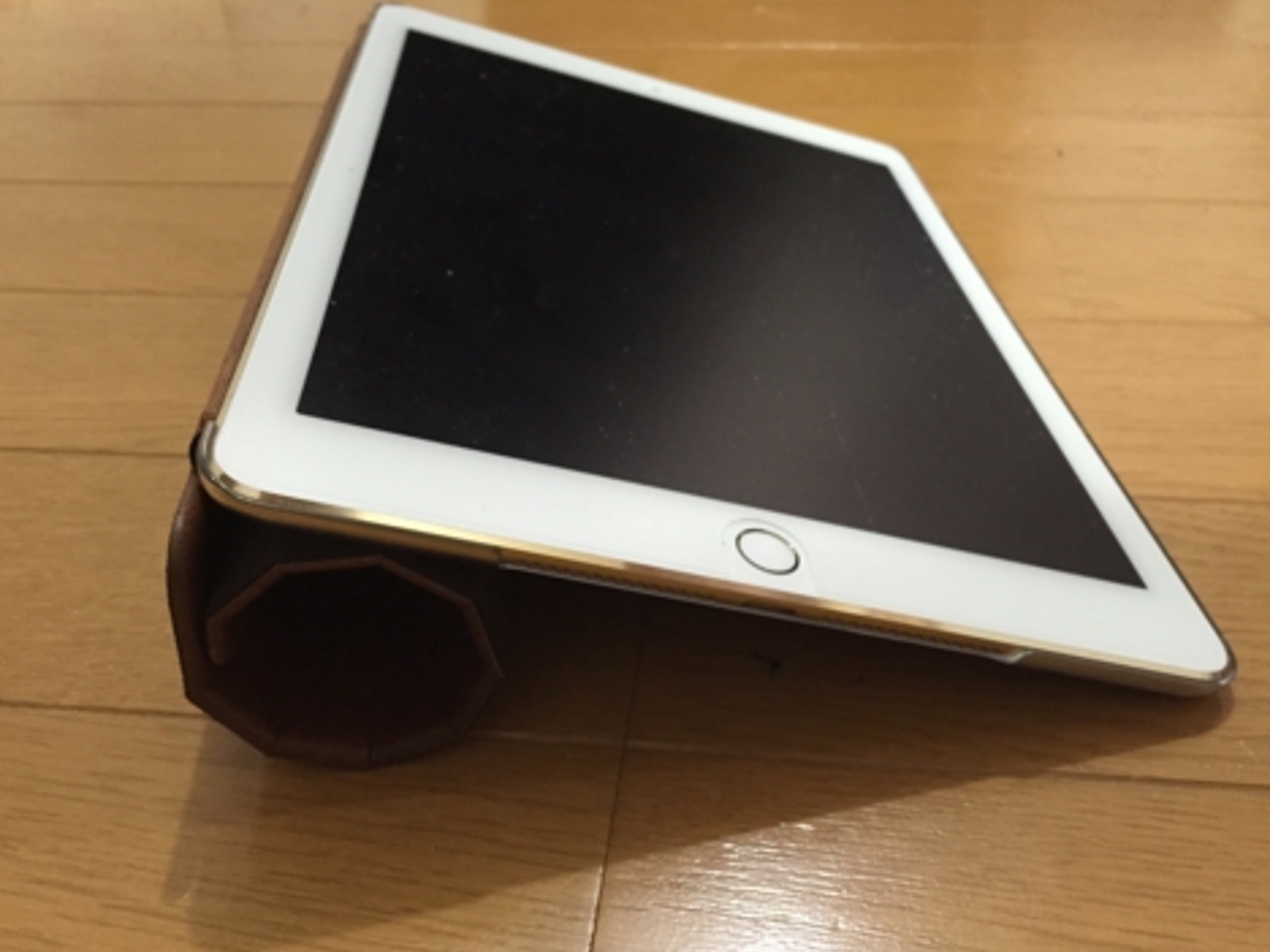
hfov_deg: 58.3
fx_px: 1137
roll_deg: +2.2
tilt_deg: -37.0
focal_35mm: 31
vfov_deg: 45.4
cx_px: 643
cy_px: 487
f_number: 2.2
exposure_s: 1/17
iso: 250
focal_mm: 4.15
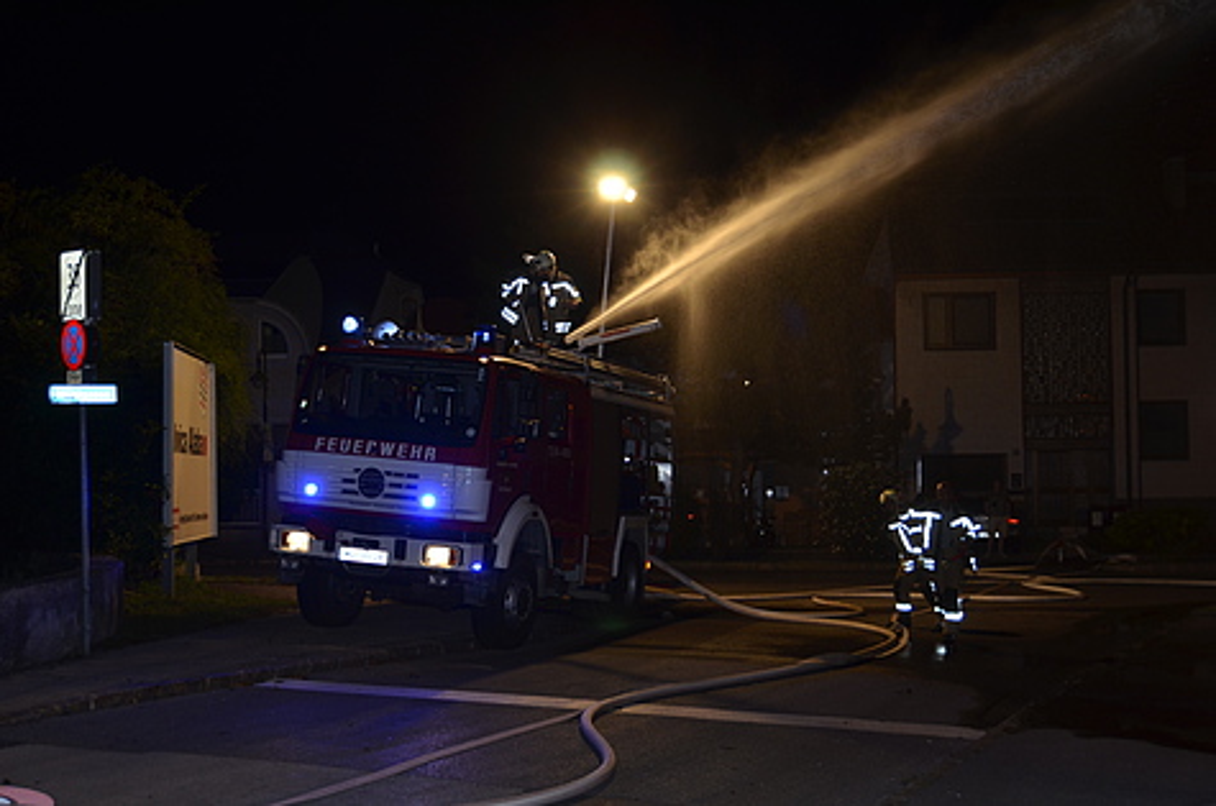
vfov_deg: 28.0
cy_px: 403
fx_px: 1619
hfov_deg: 41.2
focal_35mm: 48
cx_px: 608
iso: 450
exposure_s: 1/60
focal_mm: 32
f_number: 4
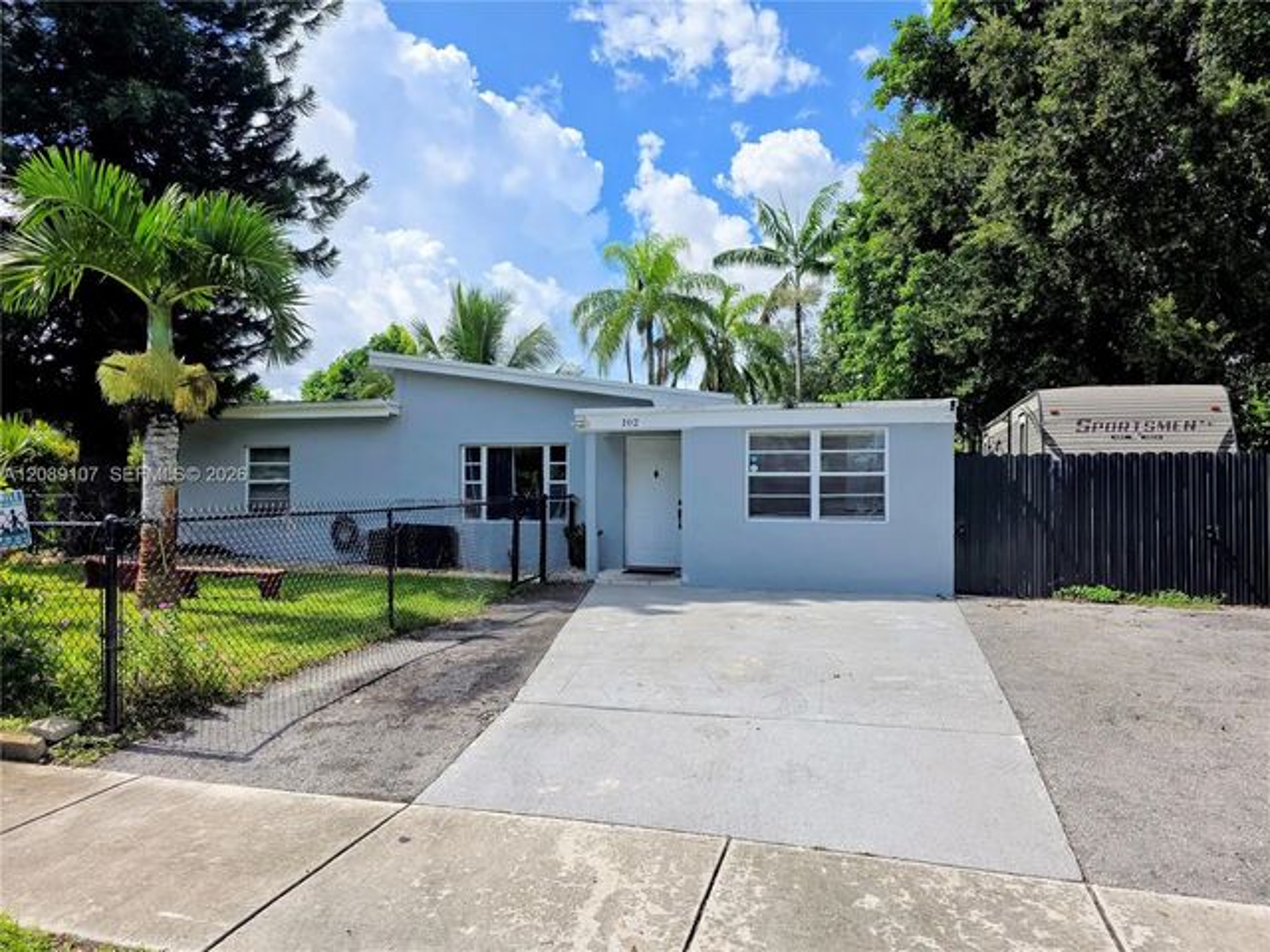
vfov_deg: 58.9
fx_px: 844
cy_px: 476
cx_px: 635
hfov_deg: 73.9
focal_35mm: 23
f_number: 1.7
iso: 12
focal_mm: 6.3
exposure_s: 1/1135
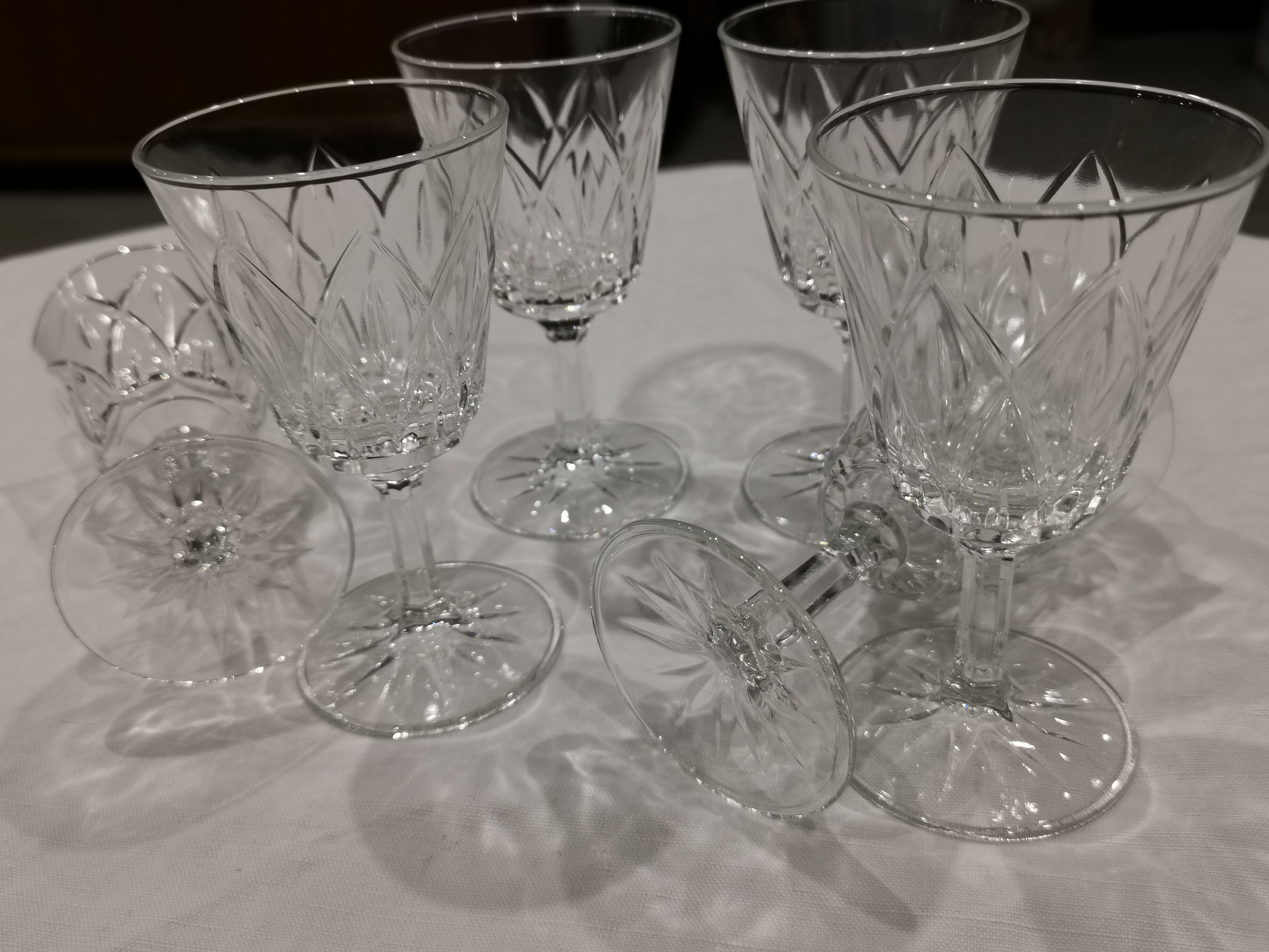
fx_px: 1136
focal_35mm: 31
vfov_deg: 45.4
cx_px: 634
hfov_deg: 58.4
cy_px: 476
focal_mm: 5.58
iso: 160
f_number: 1.8
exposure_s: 1/100
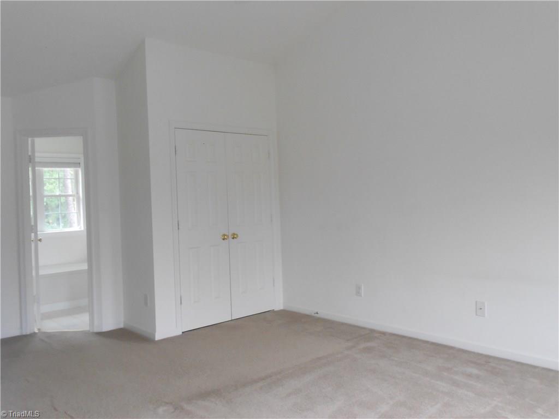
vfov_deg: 48.2
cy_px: 210
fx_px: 468
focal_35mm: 29
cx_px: 280
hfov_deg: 61.7
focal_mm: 5.1
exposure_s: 1/30
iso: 250
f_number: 3.4
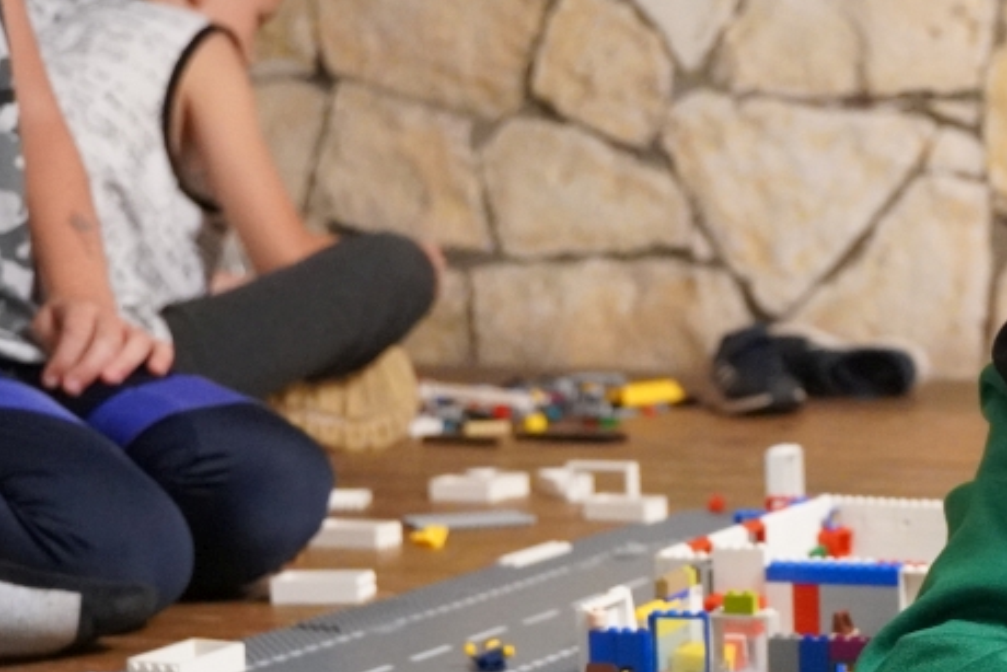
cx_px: 1217
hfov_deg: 21.8
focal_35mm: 86
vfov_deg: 15.6
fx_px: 2406
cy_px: 676
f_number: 2.8
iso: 5000
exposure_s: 1/40
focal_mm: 22
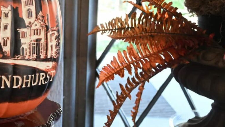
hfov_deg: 50.2
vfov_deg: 29.5
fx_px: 233
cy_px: 107
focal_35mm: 39
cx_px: 67
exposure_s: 1/125
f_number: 4
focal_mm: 24
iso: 2000
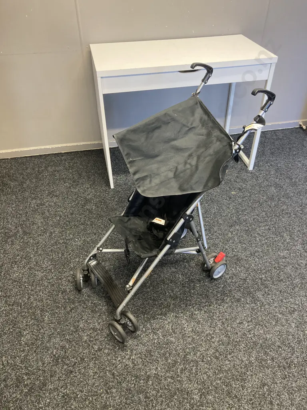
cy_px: 205
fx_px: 331
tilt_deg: -38.7
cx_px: 154
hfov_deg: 49.7
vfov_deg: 63.4
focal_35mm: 28
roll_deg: -0.9
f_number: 1.8
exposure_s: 1/50
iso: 250
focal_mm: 3.99
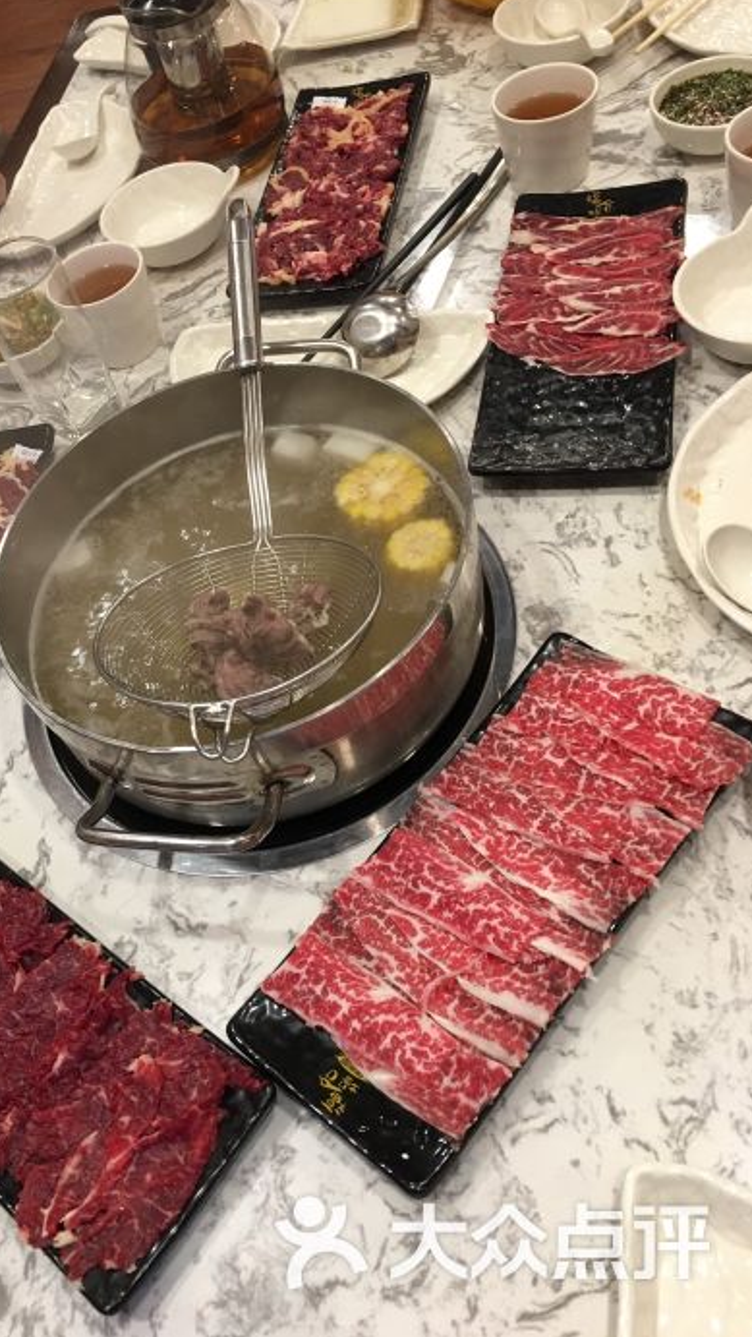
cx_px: 252
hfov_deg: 36.3
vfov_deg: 61.0
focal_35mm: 32
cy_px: 666
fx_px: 1134
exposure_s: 1/17
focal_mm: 4.15
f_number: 2.2
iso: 50
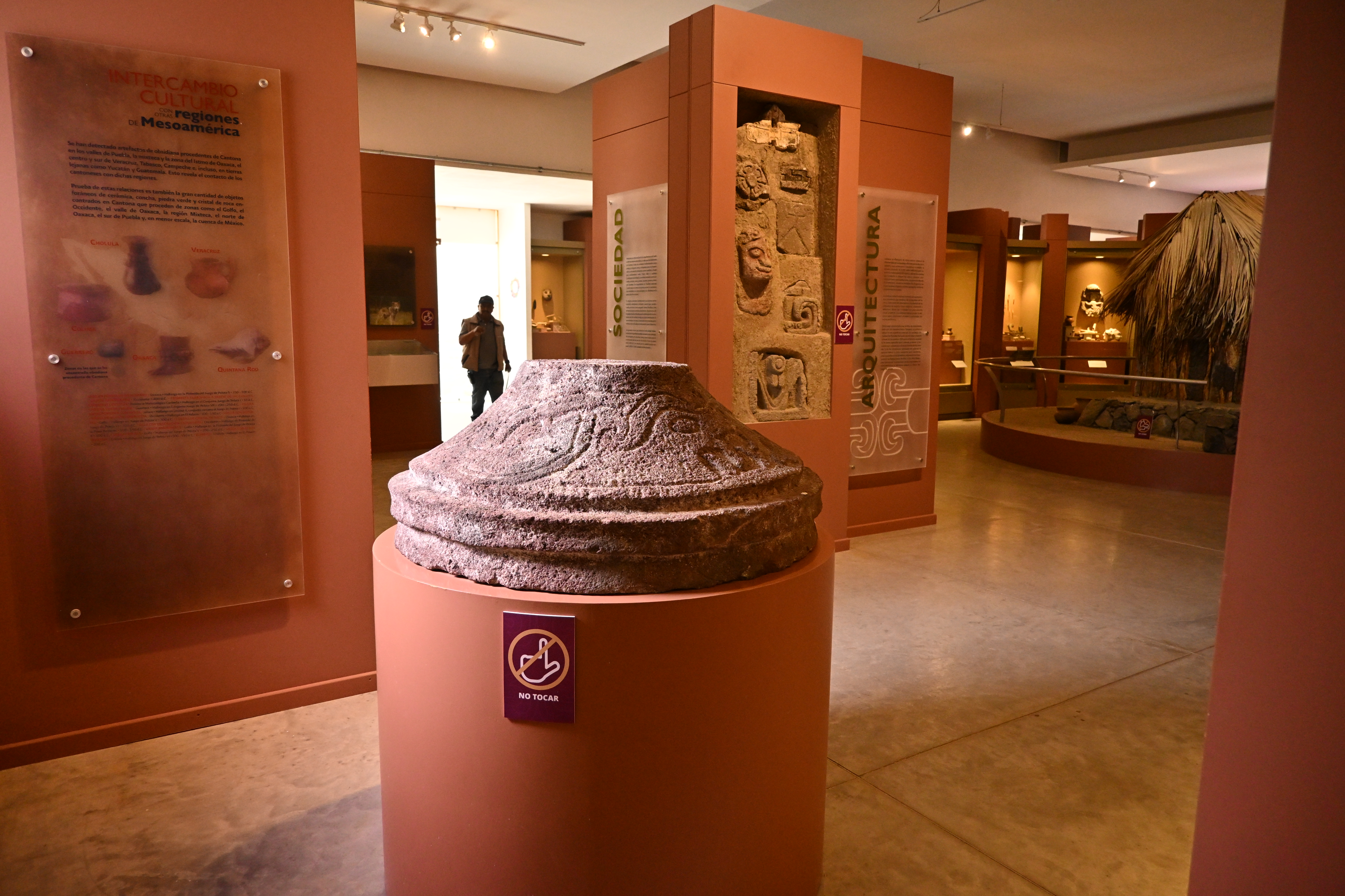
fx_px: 897
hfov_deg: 73.7
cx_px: 672
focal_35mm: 24
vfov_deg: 53.1
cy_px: 448
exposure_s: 1/100
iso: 1600
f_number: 3.5
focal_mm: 16
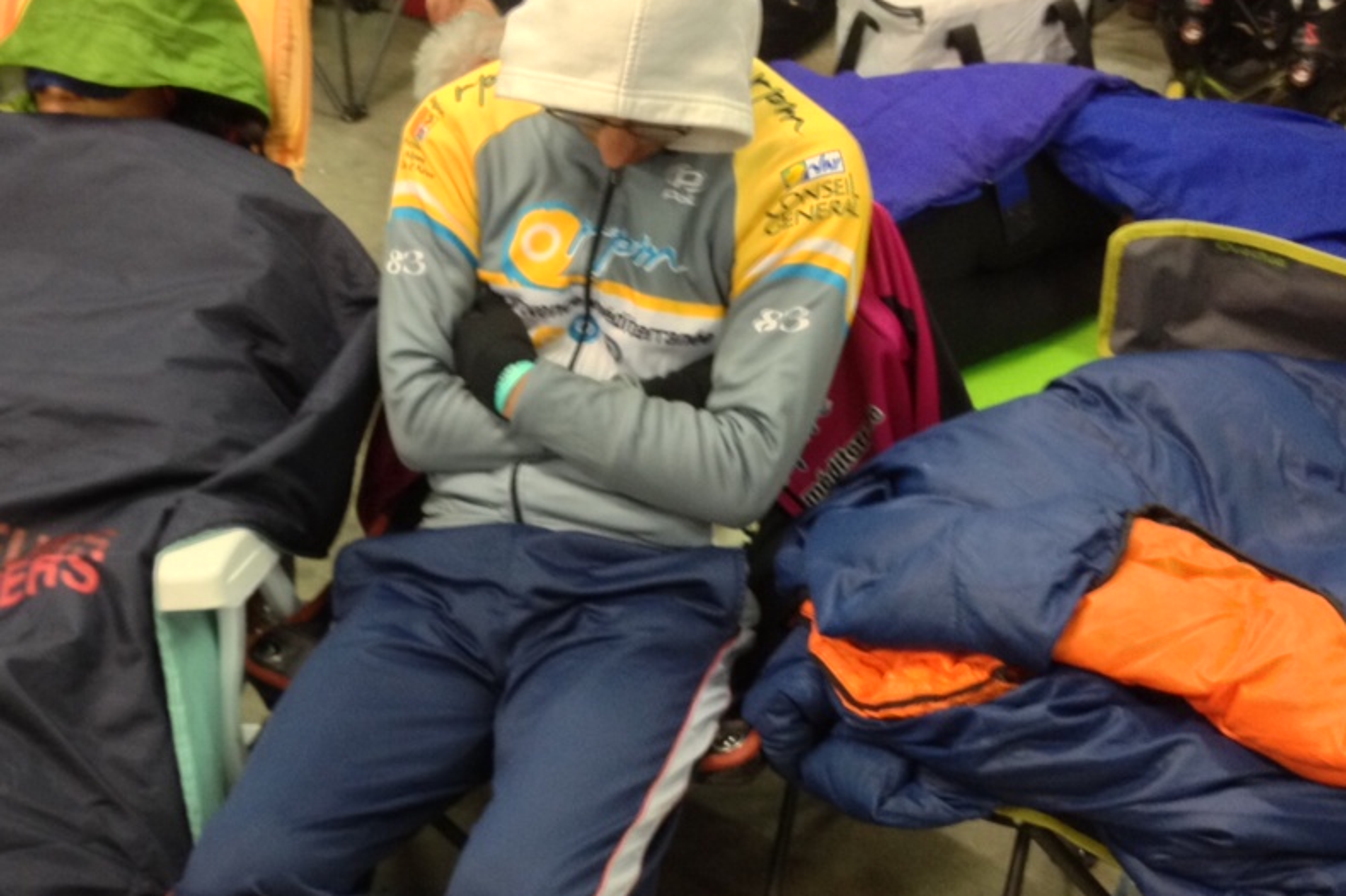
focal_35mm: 59
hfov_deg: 33.5
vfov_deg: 22.9
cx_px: 409
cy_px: 540
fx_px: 2205
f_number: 2.4
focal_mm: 4.28
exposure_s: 1/20
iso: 200
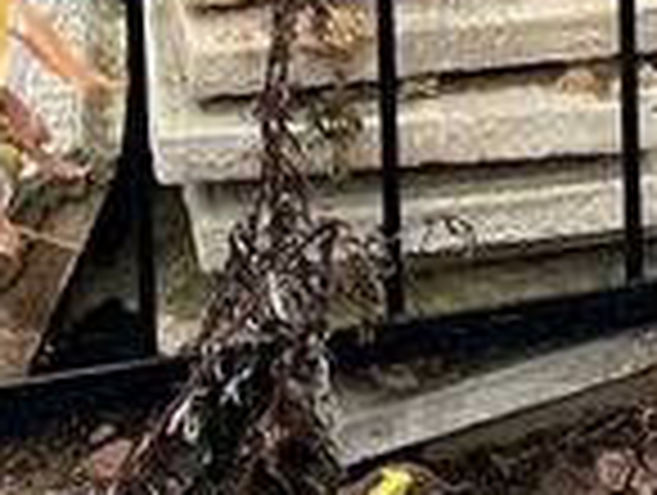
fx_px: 3460
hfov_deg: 10.8
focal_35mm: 182
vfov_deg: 7.0
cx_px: 454
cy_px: -1148
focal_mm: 5.7
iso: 32
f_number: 1.5
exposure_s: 1/147
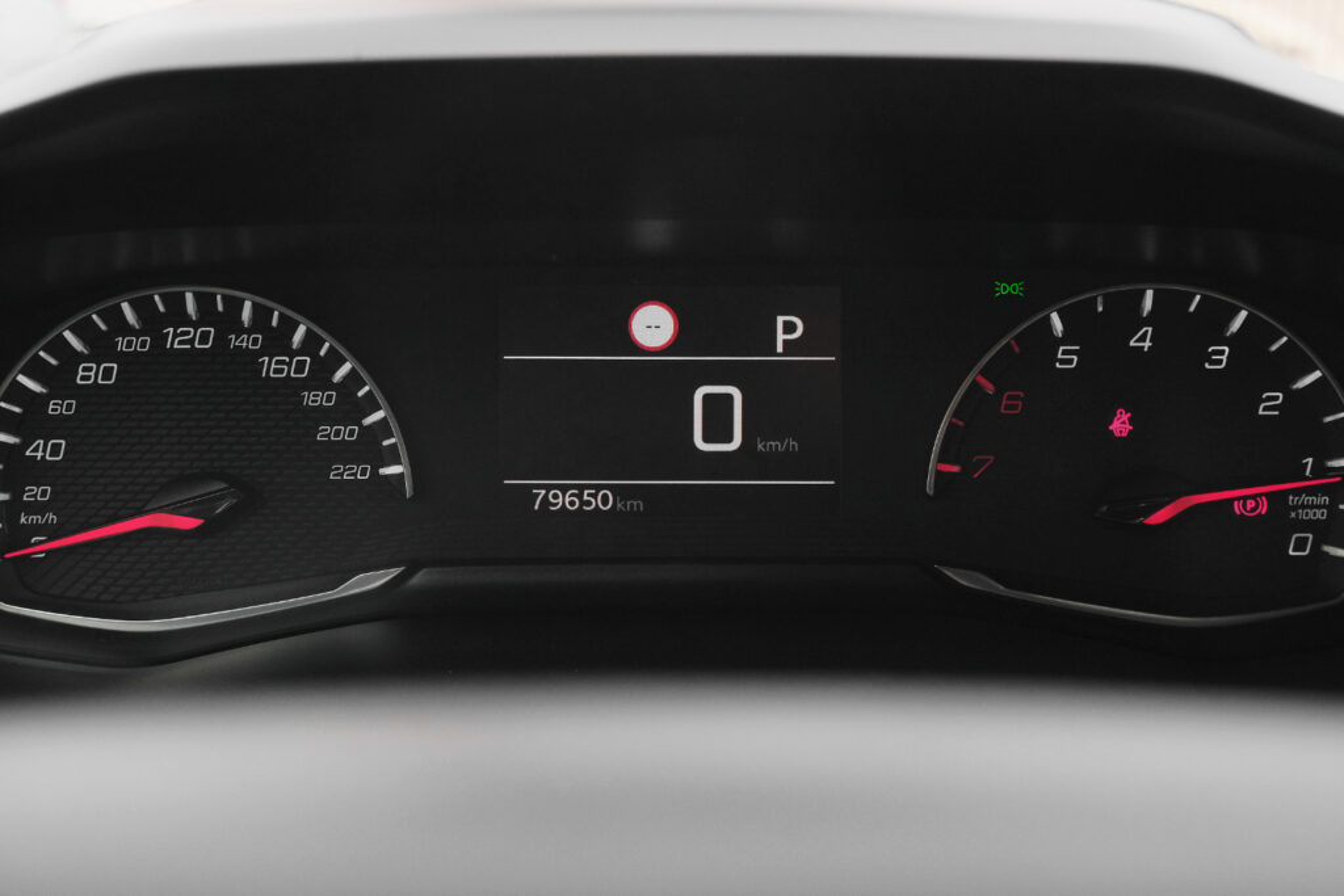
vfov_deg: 28.1
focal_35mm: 48
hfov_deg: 41.1
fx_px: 1792
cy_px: 448
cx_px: 672
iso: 2000
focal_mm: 32.3
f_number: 9
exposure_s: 1/500
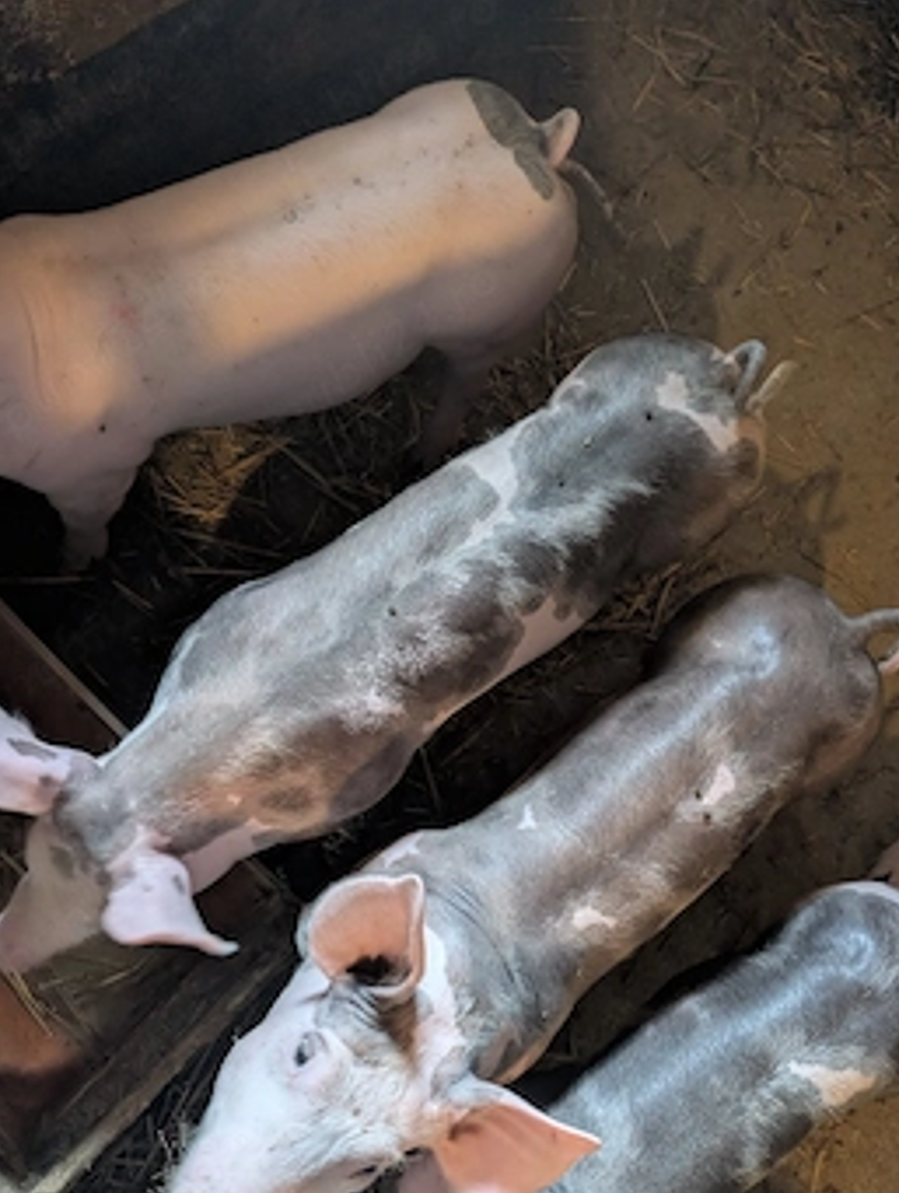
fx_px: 967
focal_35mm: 28
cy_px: 661
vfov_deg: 63.2
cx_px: 455
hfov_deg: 49.9
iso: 609
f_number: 1.68
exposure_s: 1/60.2
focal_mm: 6.9
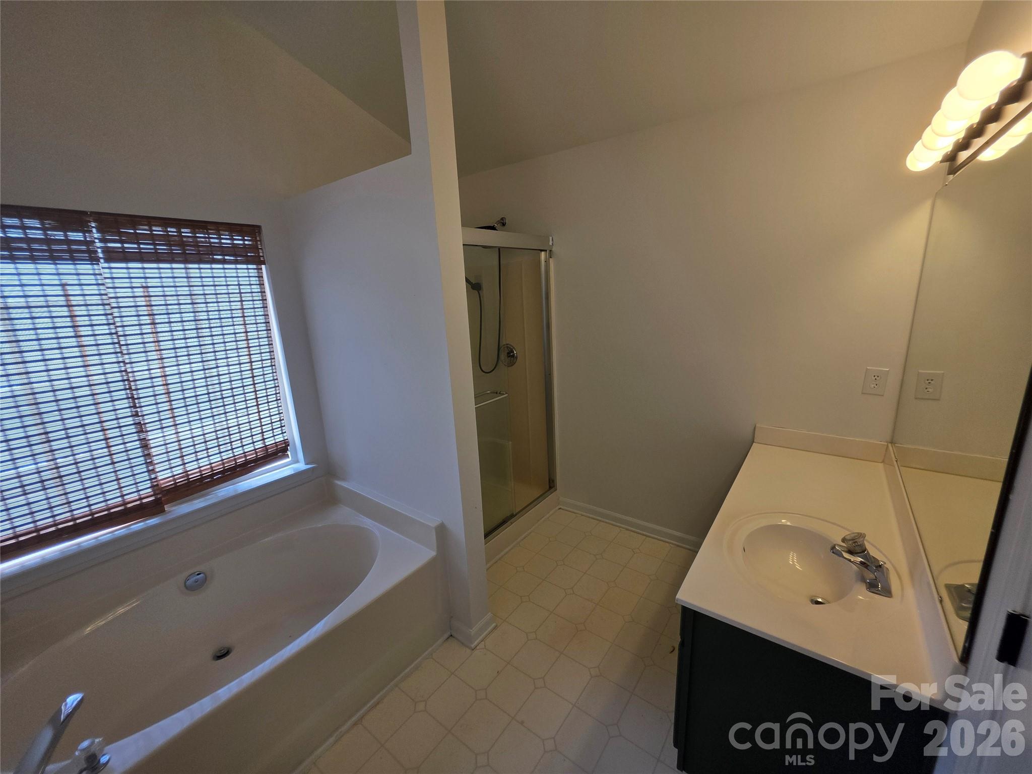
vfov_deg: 89.9
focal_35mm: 13
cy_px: 387
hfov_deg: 106.2
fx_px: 388
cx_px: 516
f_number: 1.9
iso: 64
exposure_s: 1/120
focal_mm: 2.2
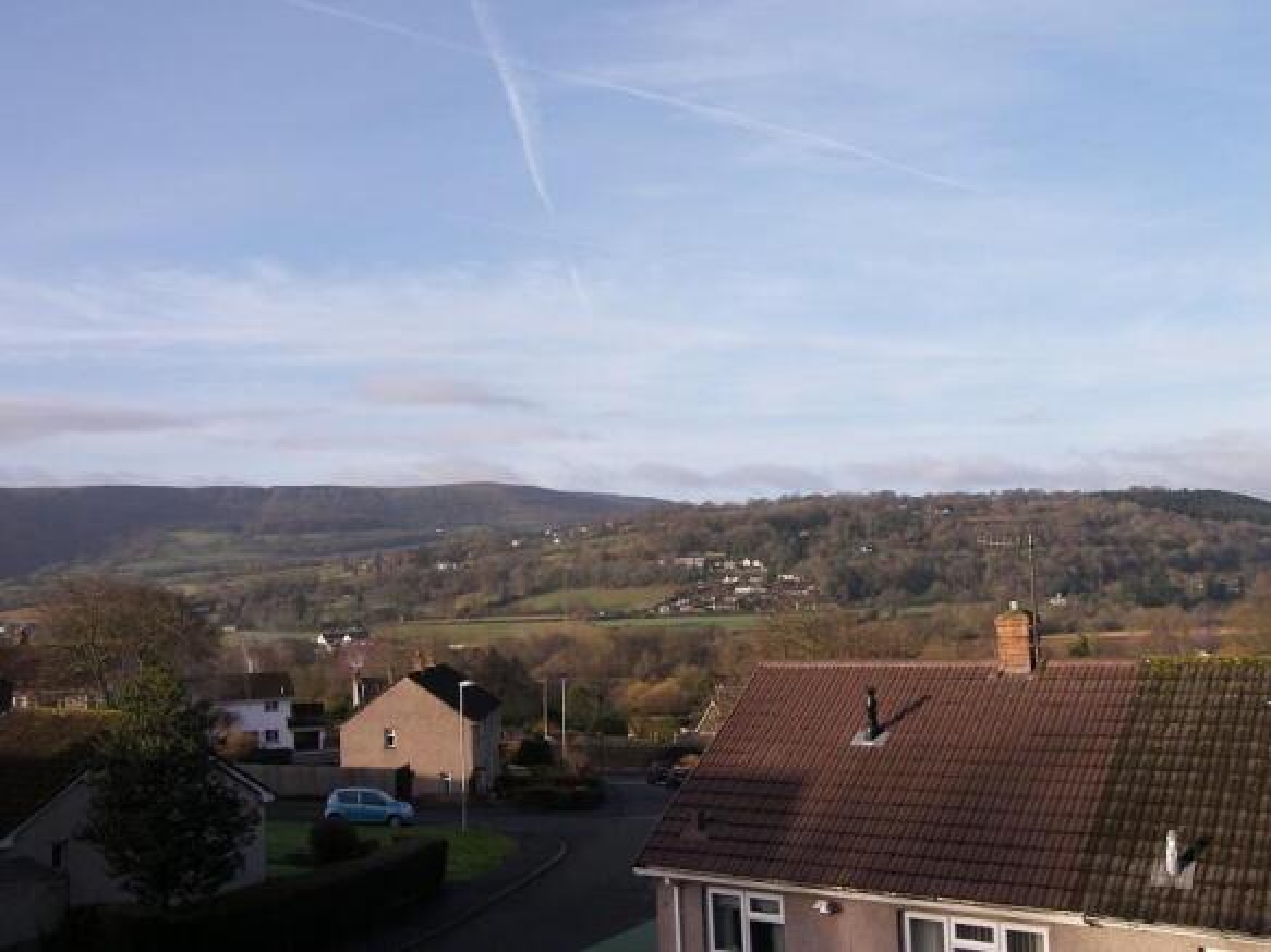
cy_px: 476
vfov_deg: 38.7
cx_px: 636
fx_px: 1358
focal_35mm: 37
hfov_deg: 50.1
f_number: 3.2
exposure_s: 1/800
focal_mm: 7.8
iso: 50
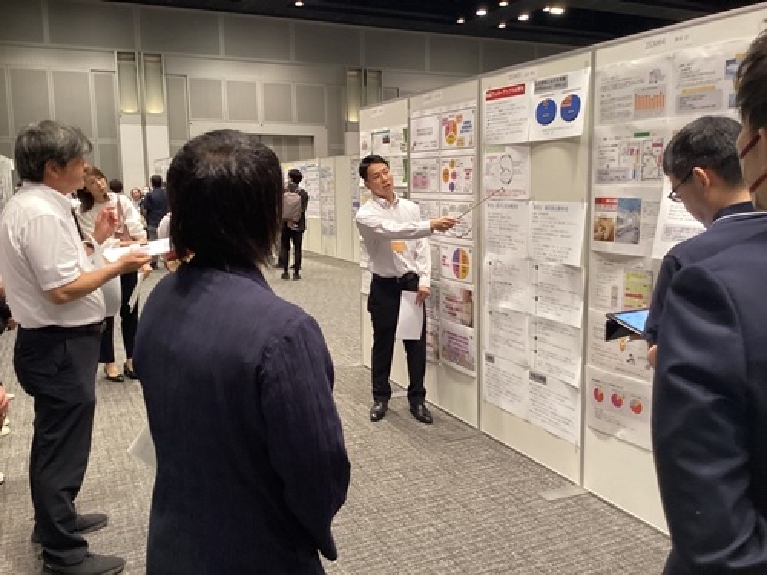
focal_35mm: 31
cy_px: 288
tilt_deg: -7.9
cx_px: 384
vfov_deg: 45.4
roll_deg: -0.7
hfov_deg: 58.4
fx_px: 687
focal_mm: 3.3
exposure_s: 1/50
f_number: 2.4
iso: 250
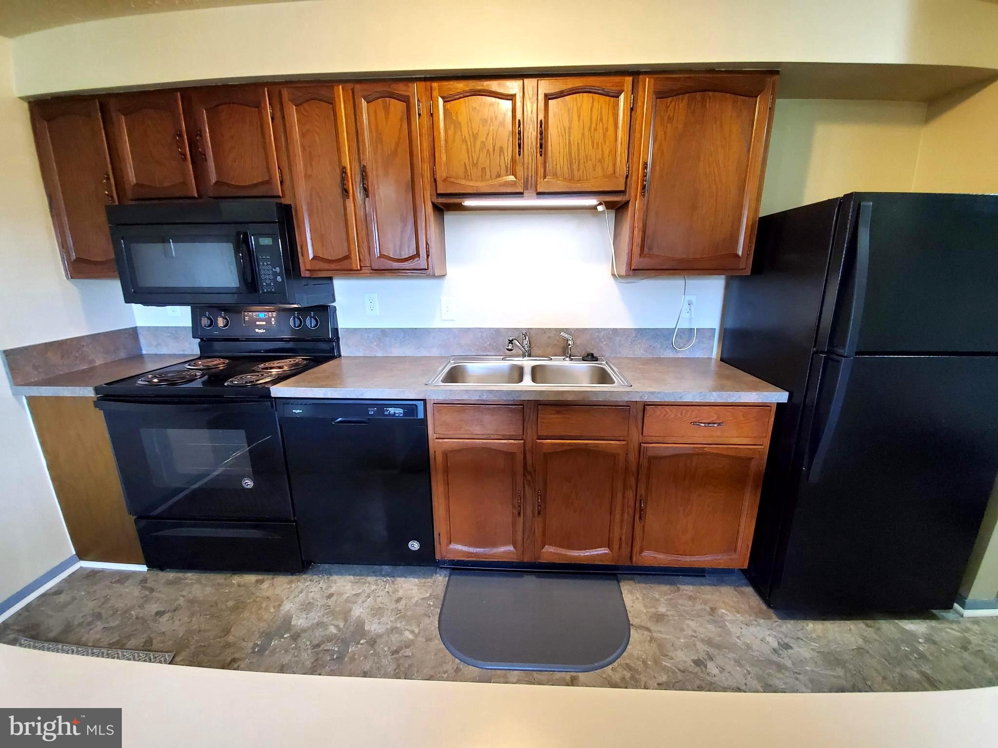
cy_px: 374
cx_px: 499
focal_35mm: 13
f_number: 2.2
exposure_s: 1/29
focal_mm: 1.8
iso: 500
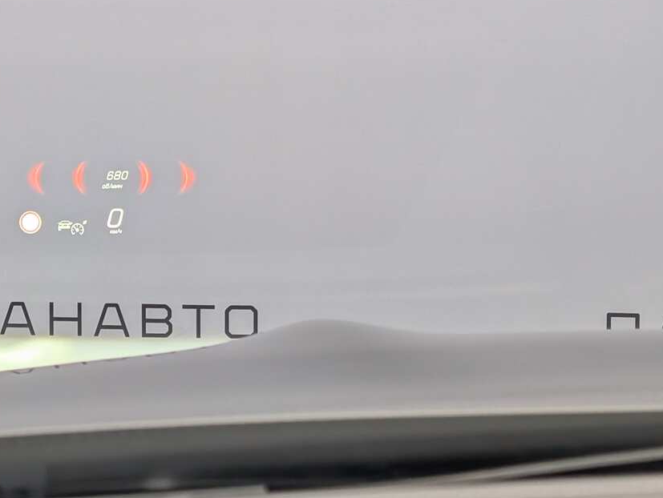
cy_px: 205
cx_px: 113
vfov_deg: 17.8
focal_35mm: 83
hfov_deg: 23.1
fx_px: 1591
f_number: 1.68
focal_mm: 6.9
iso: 179
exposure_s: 1/442
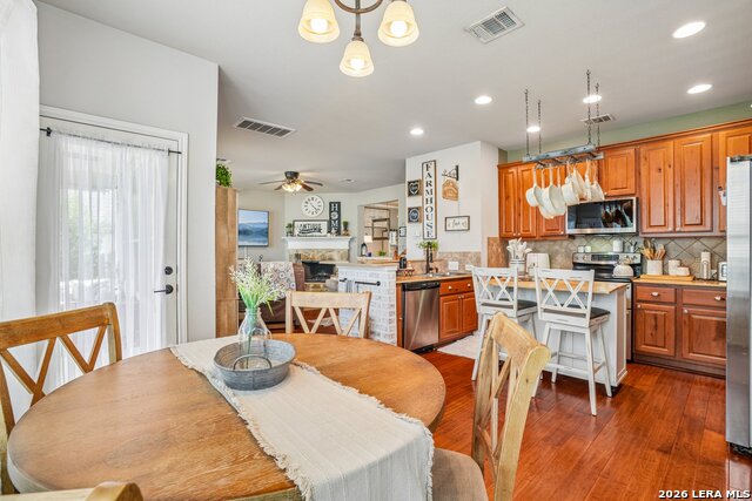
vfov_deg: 73.8
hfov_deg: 96.7
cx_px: 376
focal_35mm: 16
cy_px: 250
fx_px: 334
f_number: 8
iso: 400
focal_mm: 16
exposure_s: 1/20
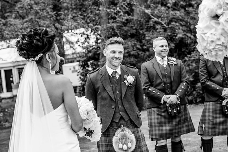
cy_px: 76
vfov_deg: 13.7
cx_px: 114
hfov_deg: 20.4
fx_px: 633
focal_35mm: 100
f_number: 5.6
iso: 250
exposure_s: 1/320
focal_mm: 100
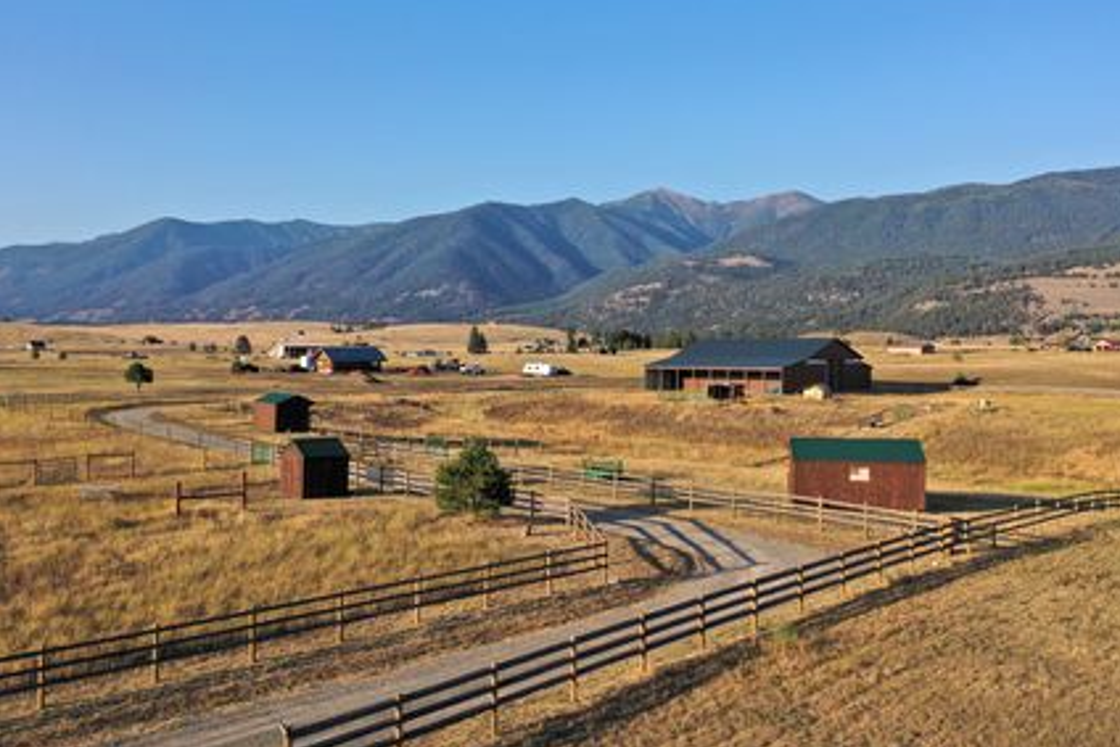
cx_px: 571
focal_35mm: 33
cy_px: 326
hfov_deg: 57.2
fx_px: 1027
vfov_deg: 39.9
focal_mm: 10.26
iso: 100
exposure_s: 1/1250
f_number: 2.8
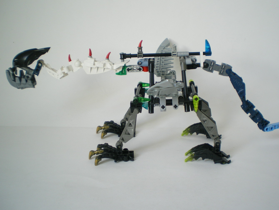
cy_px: 99
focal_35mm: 43
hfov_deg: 43.7
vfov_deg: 33.6
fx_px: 347
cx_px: 163
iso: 100
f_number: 3.1
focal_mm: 6.3
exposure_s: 1/50
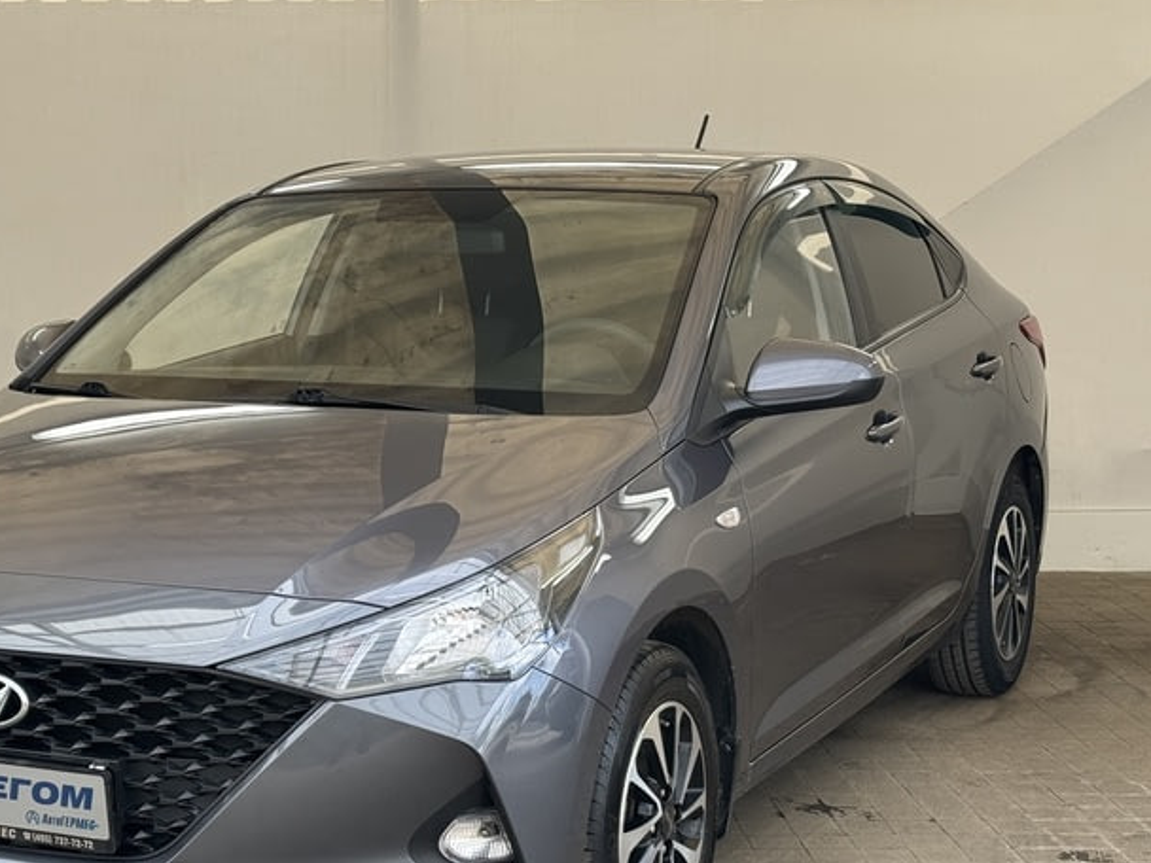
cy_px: 563
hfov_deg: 27.2
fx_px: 2361
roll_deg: -0.4
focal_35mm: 71
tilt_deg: -11.1
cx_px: 388
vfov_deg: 20.7
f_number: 1.78
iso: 64
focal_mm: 6.76
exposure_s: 1/470
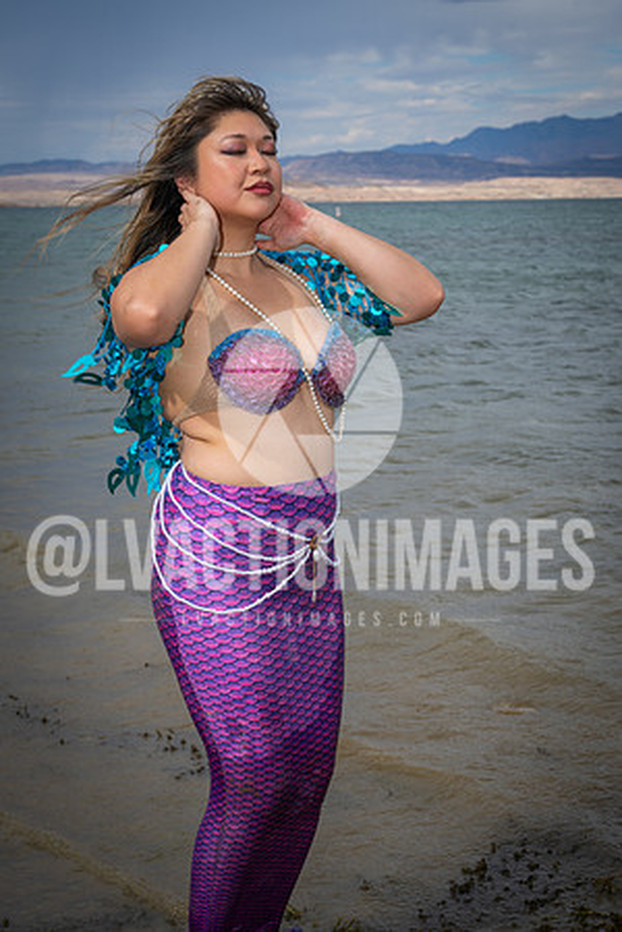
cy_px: 466
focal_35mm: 70
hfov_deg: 19.5
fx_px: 1814
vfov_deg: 28.8
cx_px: 311
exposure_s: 1/250
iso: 64
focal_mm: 70
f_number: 10
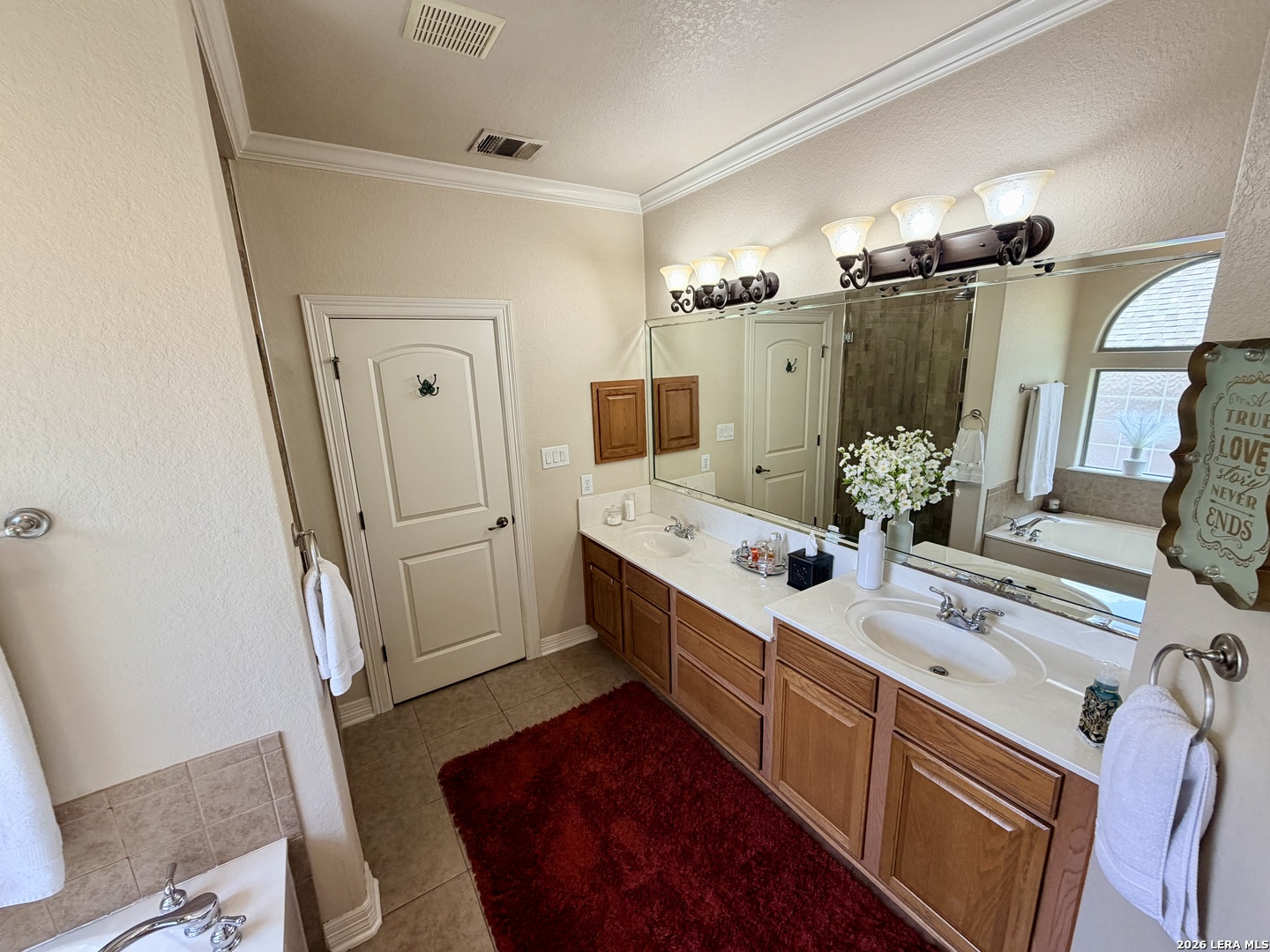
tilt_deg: -12.1
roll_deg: +1.9
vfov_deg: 85.7
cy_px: 476
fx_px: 514
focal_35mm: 14
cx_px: 635
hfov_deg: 102.1
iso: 125
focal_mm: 2.22
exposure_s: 1/120
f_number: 2.2
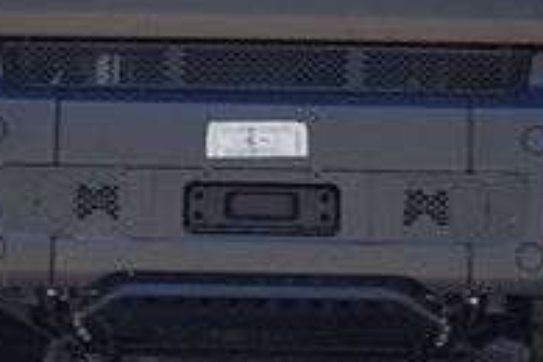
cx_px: 270
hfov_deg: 20.8
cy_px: -175
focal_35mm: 98
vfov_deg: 13.2
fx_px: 1478
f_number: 1.65
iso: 50
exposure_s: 1/612
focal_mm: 6.14
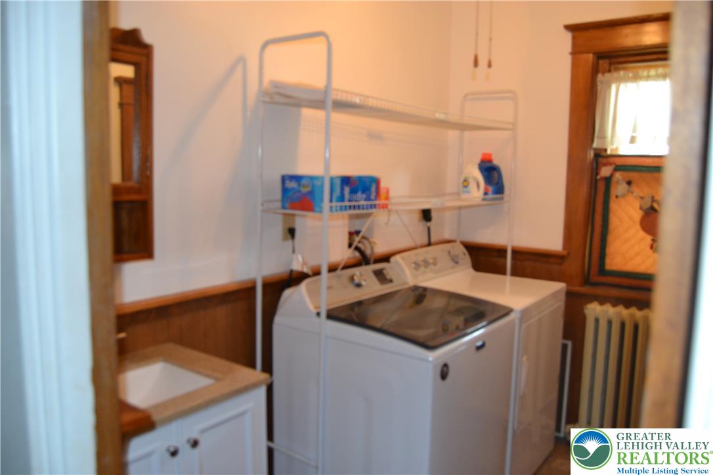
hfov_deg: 67.4
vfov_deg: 47.9
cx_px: 356
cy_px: 238
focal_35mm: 27
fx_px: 535
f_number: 3.5
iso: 800
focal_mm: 18
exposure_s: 1/60
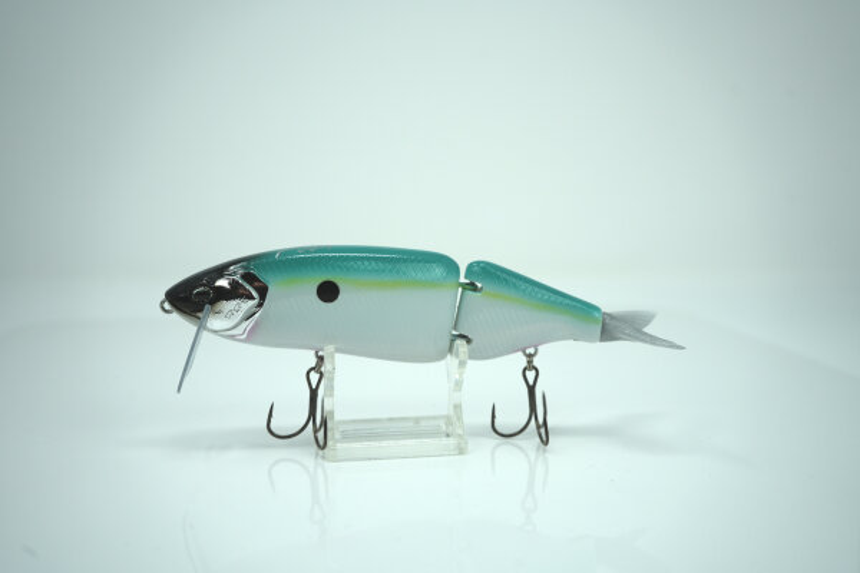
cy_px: 286
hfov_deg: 54.4
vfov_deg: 37.9
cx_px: 430
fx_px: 836
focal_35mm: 35
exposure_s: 1/250
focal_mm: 35
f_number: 5.6
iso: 160
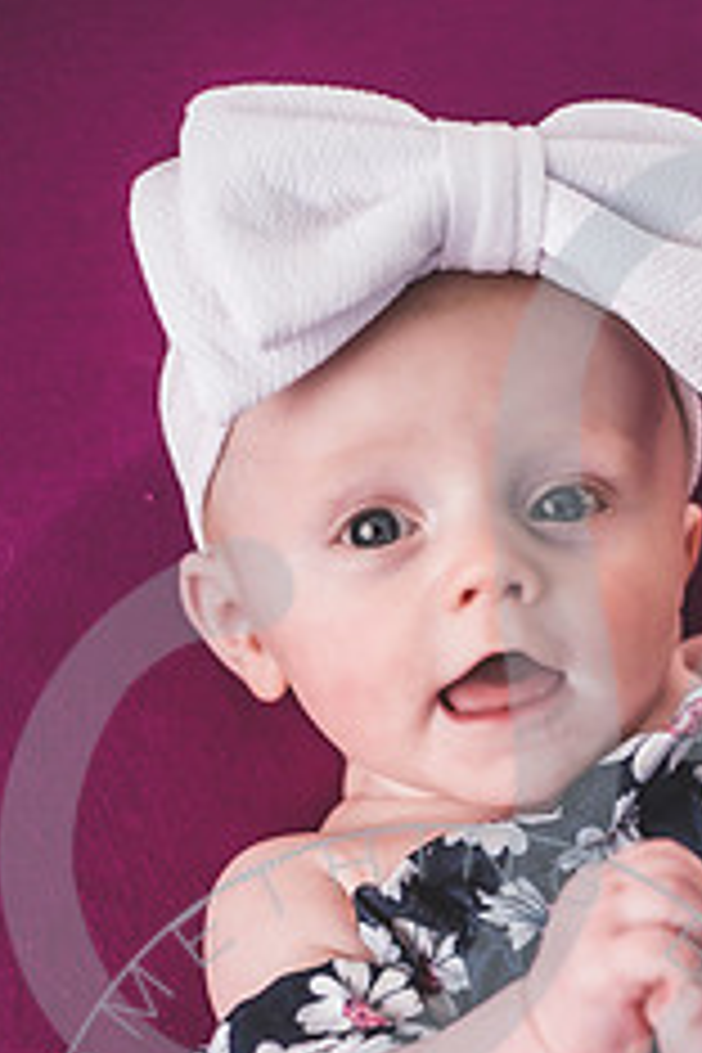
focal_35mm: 96
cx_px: 644
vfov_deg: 20.9
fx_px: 2808
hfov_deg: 14.1
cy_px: 900
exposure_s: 1/320
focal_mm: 50
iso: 320
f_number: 2.8
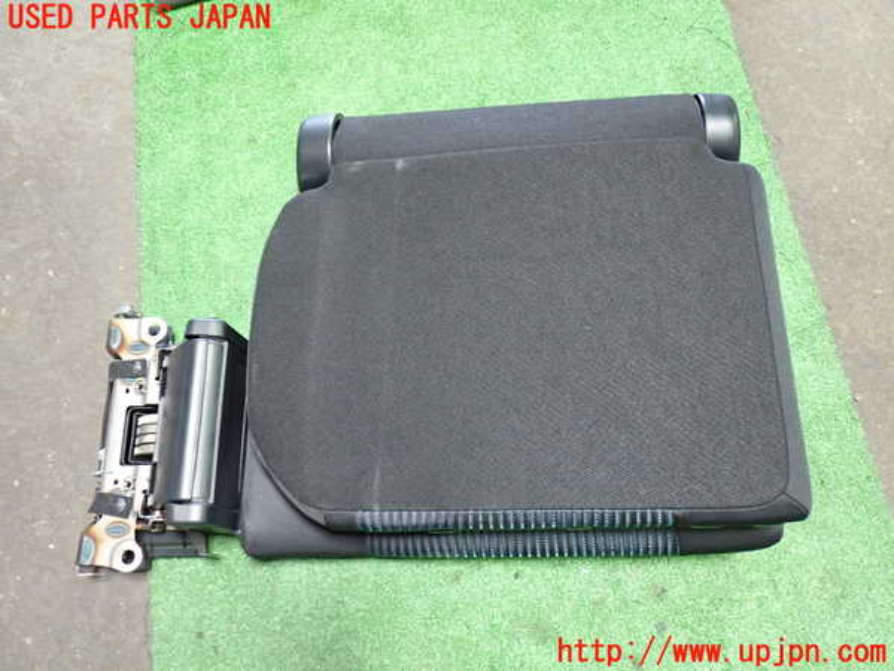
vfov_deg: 46.8
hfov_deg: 60.0
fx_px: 775
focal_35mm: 30
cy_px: 336
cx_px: 447
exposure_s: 1/30
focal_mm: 5.4
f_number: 2.3
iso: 400
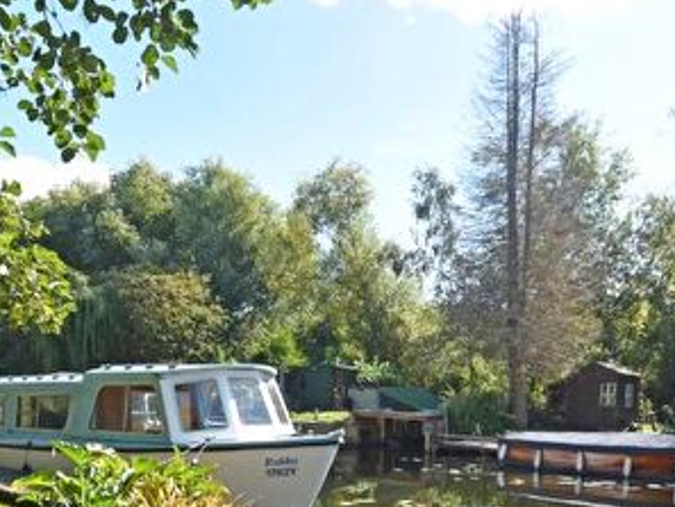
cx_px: 248
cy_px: 489
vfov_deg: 38.0
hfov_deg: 53.3
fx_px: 663
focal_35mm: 34
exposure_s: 1/160
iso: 100
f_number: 6.3
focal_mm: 10
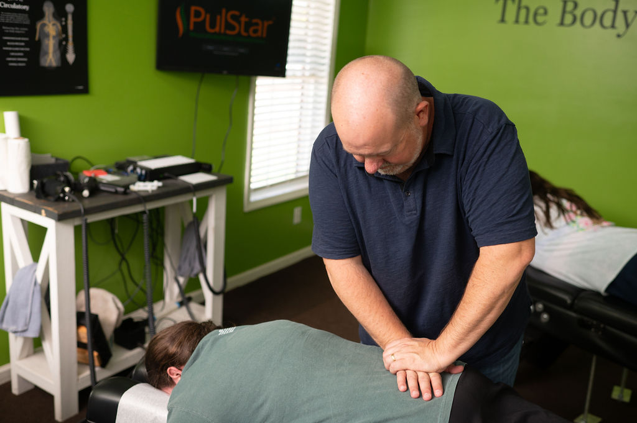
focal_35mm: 35
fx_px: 619
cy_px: 212
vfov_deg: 37.8
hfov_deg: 54.5
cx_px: 318
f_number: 2.5
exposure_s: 1/800
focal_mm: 35
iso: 640
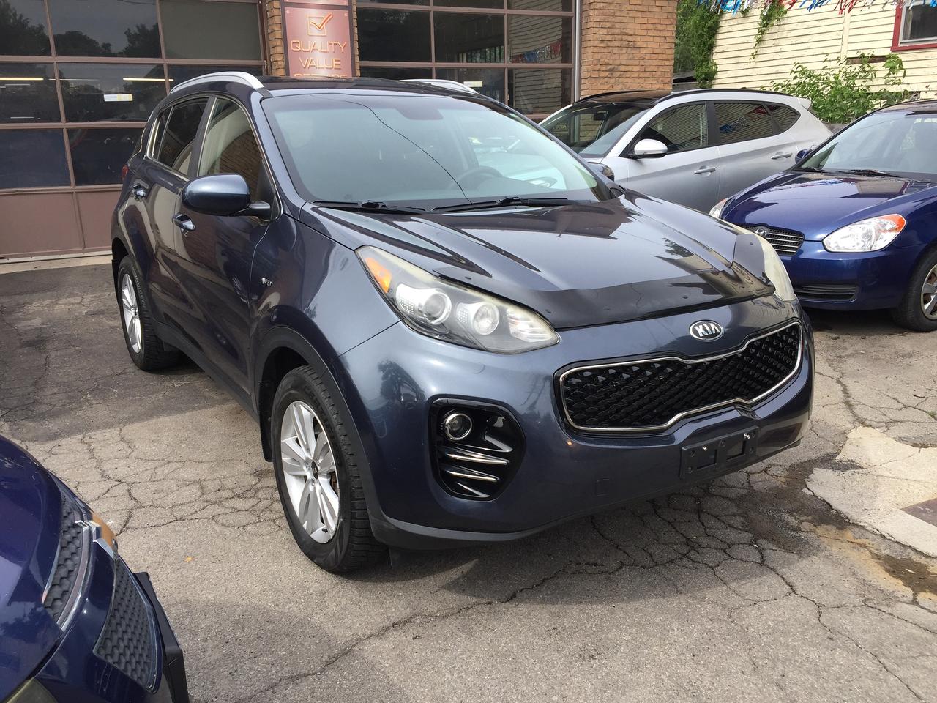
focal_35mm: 29
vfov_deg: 48.2
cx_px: 468
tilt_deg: -15.9
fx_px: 785
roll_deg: +0.5
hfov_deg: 61.7
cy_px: 352
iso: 32
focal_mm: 4.15
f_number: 2.2
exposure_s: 1/719
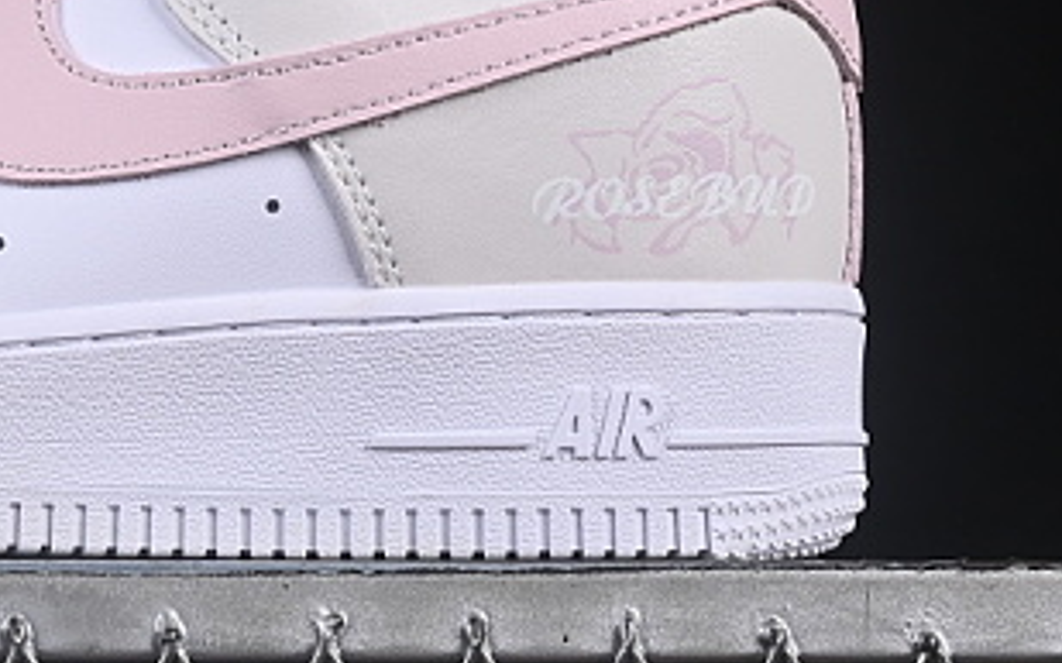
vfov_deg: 6.6
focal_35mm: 198
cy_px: -12
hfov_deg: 10.5
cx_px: -27
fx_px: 5730
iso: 160
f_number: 8
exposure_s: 1/80
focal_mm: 50
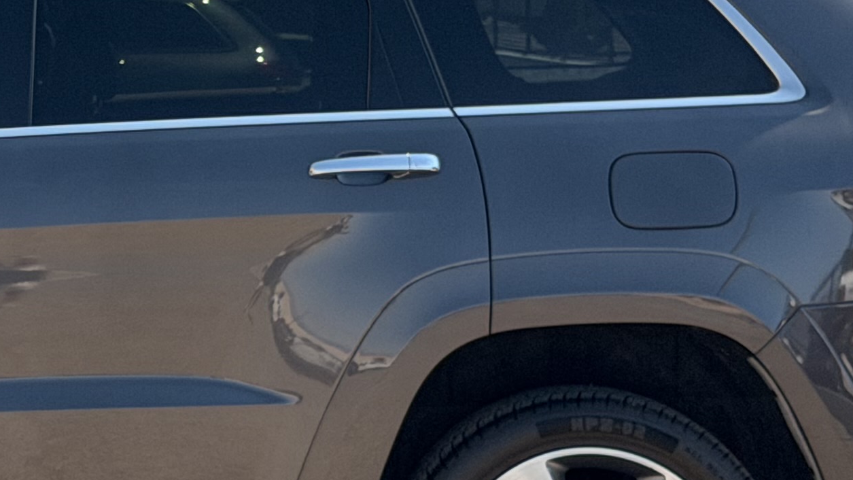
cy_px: 37
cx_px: -105
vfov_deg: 7.2
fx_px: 3800
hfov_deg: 12.6
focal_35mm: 168
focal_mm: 6.76
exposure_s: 1/1133
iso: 80
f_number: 1.78
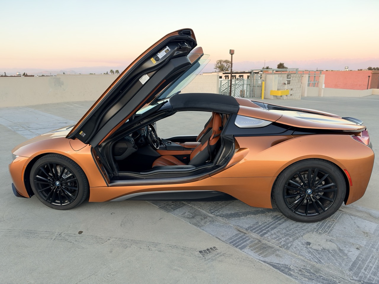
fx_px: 263
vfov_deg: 56.8
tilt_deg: -13.8
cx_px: 190
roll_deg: +1.0
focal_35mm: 24
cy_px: 142
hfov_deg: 71.6
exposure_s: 1/121
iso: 64
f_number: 1.8
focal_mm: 6.93
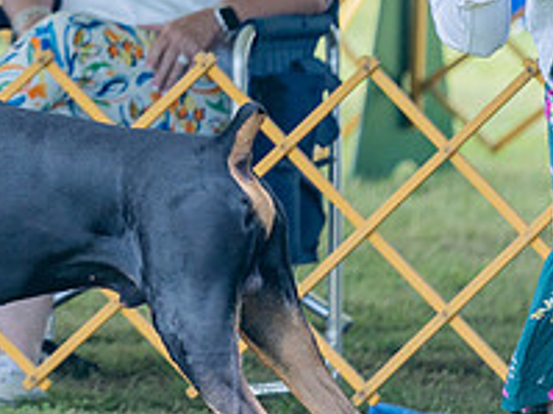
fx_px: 14209
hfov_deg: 2.2
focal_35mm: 890
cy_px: -233
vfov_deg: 1.7
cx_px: -216
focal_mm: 200
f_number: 2.8
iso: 160
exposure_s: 1/800
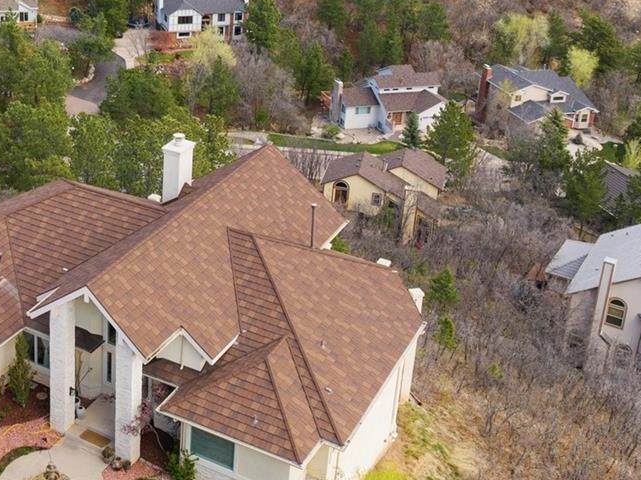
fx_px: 999
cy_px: 92
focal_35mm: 54
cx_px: 74
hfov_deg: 33.8
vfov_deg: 26.5
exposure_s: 1/640
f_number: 2.8
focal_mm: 12.29
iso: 260
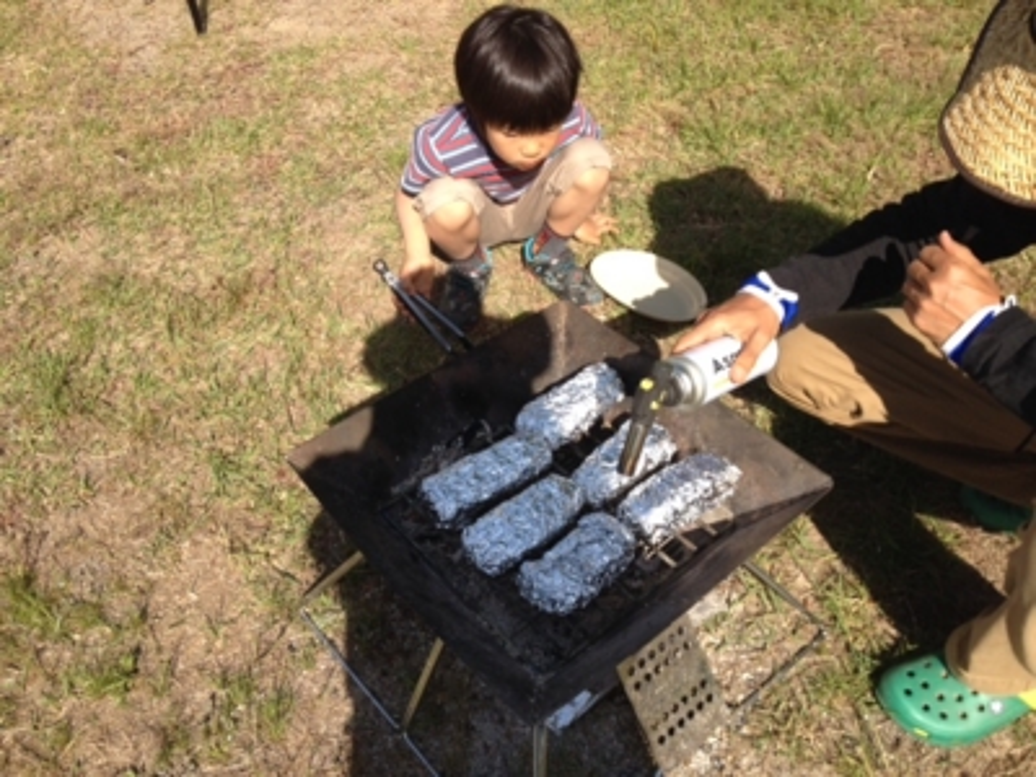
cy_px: 388
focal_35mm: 35
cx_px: 518
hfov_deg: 52.6
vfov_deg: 40.7
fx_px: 1047
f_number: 2.4
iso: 50
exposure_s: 1/1151
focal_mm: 4.28
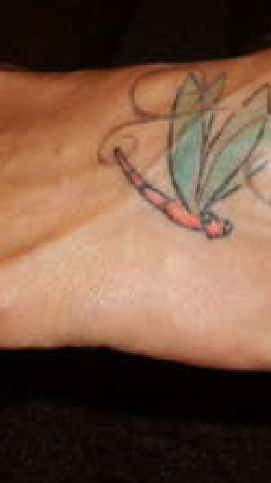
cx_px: 258
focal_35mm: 88
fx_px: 1126
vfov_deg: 23.8
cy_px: 97
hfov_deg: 13.6
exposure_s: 1/45
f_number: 2.8
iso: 100
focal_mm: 5.8
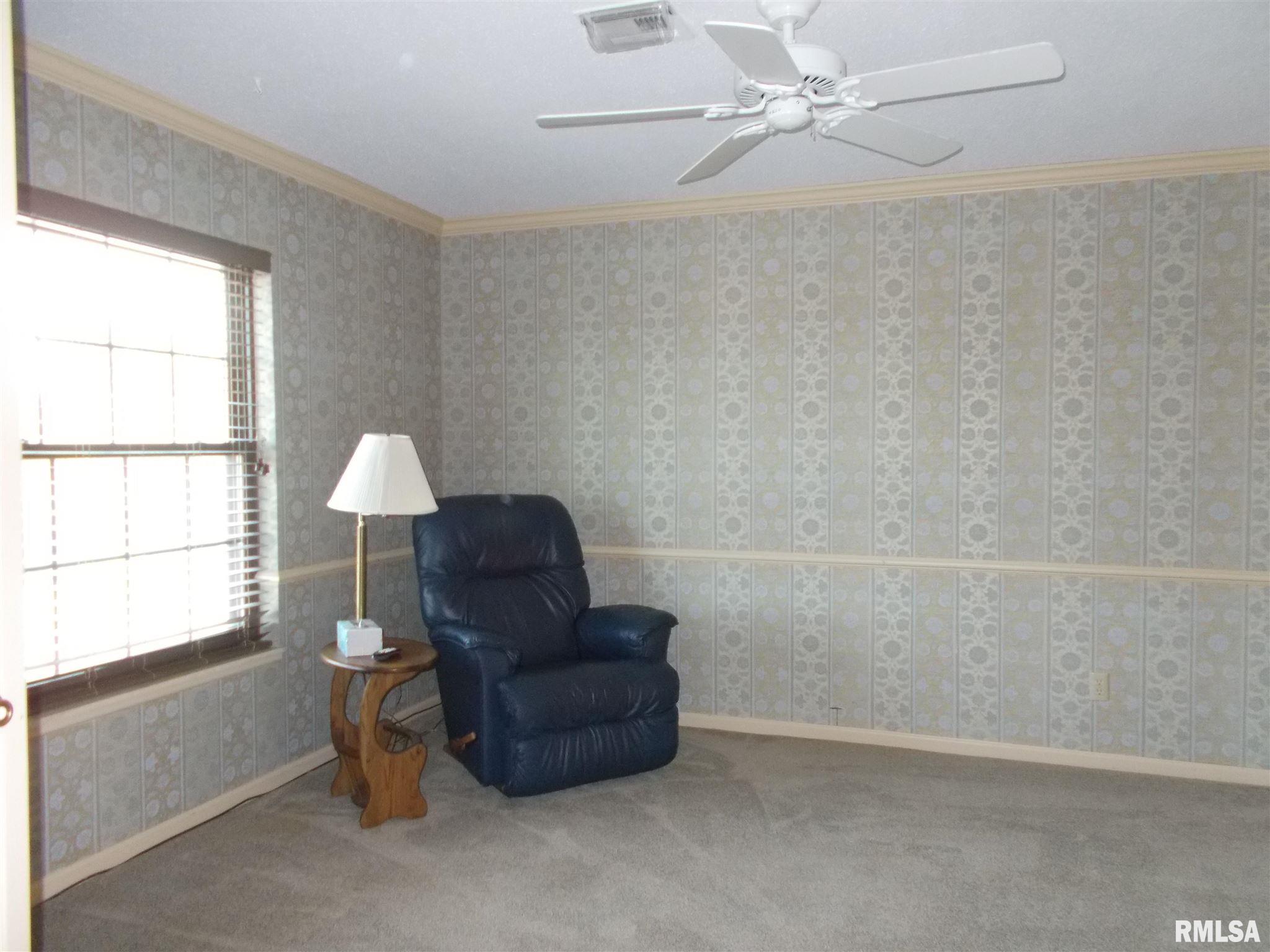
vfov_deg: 53.1
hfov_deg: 67.3
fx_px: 954
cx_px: 635
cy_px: 476
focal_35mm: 26
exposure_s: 1/25
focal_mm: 4.6
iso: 360
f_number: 3.2
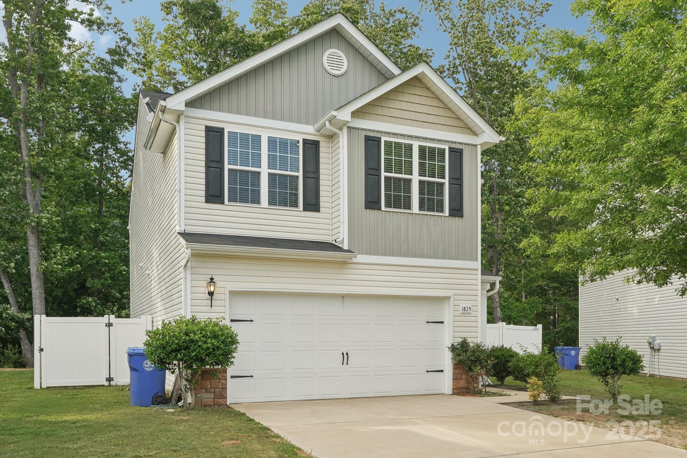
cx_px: 344
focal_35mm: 30
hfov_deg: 61.9
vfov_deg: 43.6
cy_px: 229
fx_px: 572
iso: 100
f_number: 8
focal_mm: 20
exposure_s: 1/45
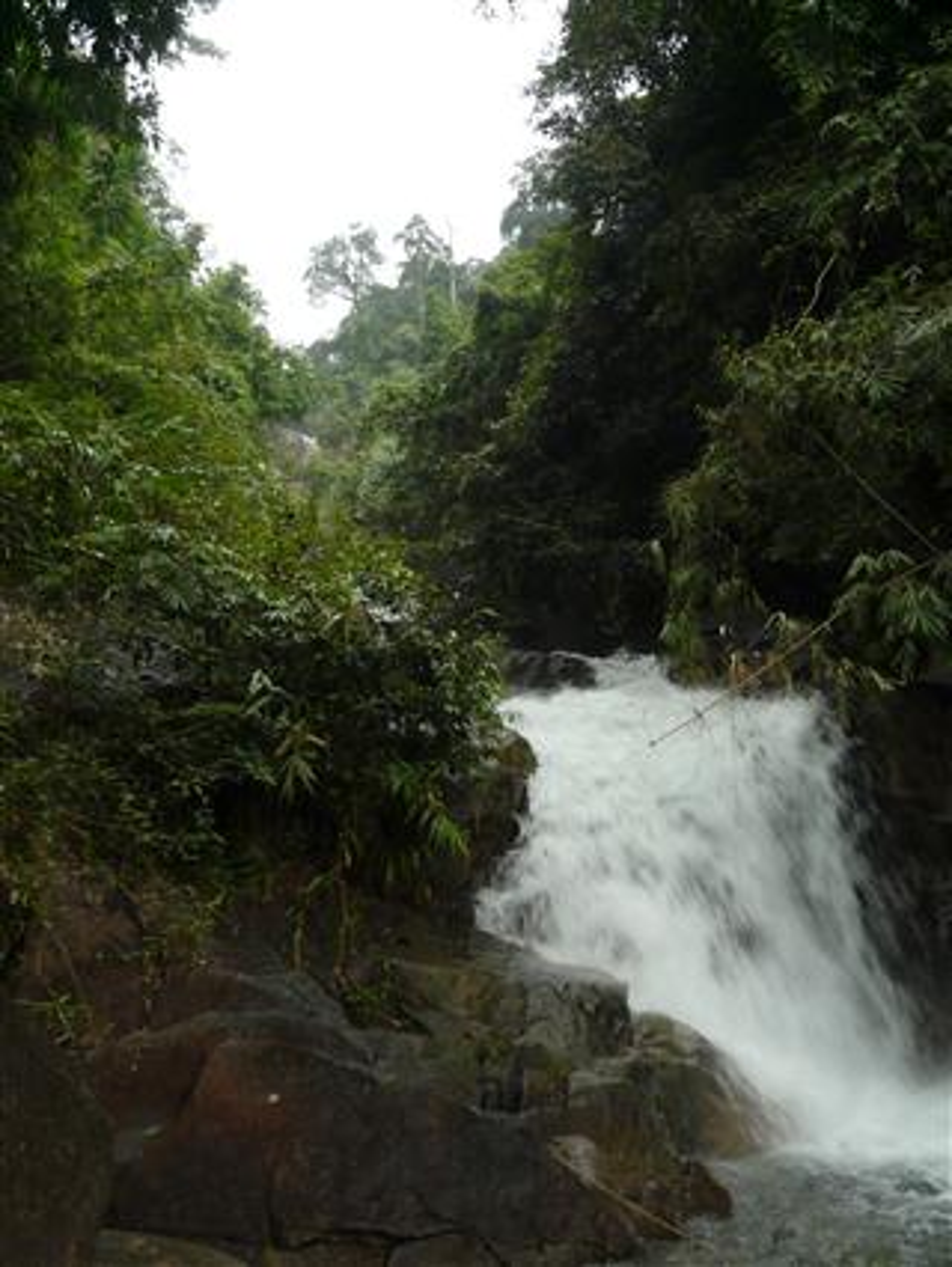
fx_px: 1026
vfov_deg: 63.4
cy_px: 634
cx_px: 476
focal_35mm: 28
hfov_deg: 49.8
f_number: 4
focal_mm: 4.6
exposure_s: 1/30
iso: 160
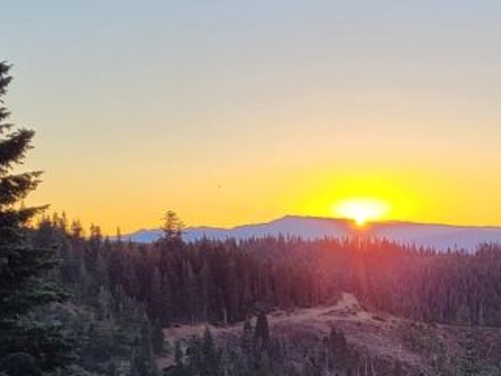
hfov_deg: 22.8
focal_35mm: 83
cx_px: 481
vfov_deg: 17.5
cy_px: 356
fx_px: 1202
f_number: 1.8
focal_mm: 5.4
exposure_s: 1/227
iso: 40
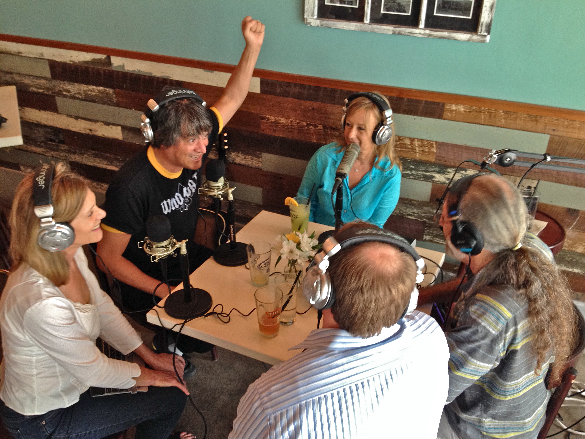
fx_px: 591
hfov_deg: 52.6
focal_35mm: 35
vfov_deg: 40.7
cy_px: 220
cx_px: 292
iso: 100
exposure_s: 1/20
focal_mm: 4.28
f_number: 2.4
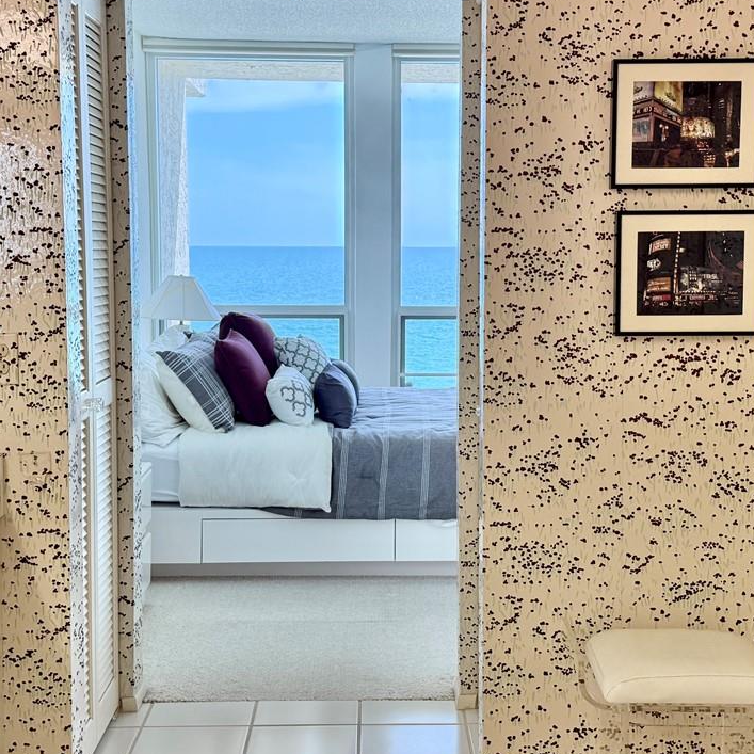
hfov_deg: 35.3
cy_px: 333
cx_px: 407
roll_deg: +0.4
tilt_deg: -4.3
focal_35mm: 48
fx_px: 1183
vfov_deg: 35.3
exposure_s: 1/225
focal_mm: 6.76
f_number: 1.78
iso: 125
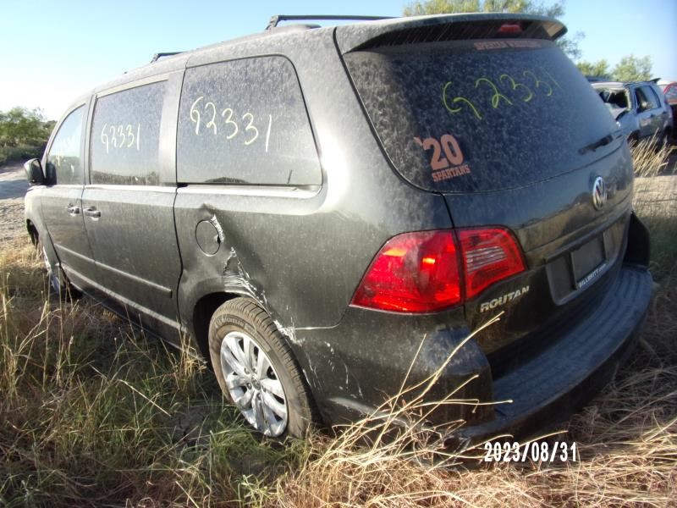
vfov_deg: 56.8
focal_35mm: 24
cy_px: 254
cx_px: 338
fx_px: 469
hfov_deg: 71.6
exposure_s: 1/450
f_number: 3.3
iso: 80
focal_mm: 4.3
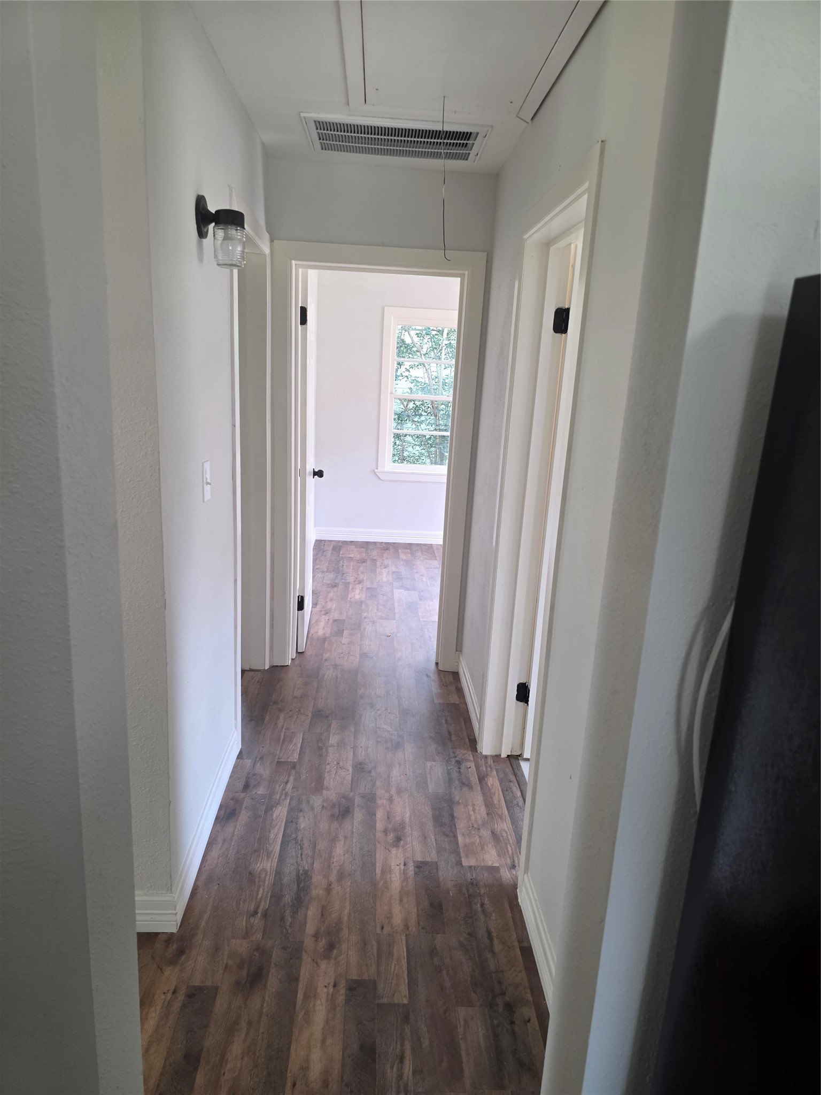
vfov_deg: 73.9
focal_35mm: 23
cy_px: 548
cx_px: 410
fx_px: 727
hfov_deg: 58.9
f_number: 1.7
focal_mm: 6.3
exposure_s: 1/120
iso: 160
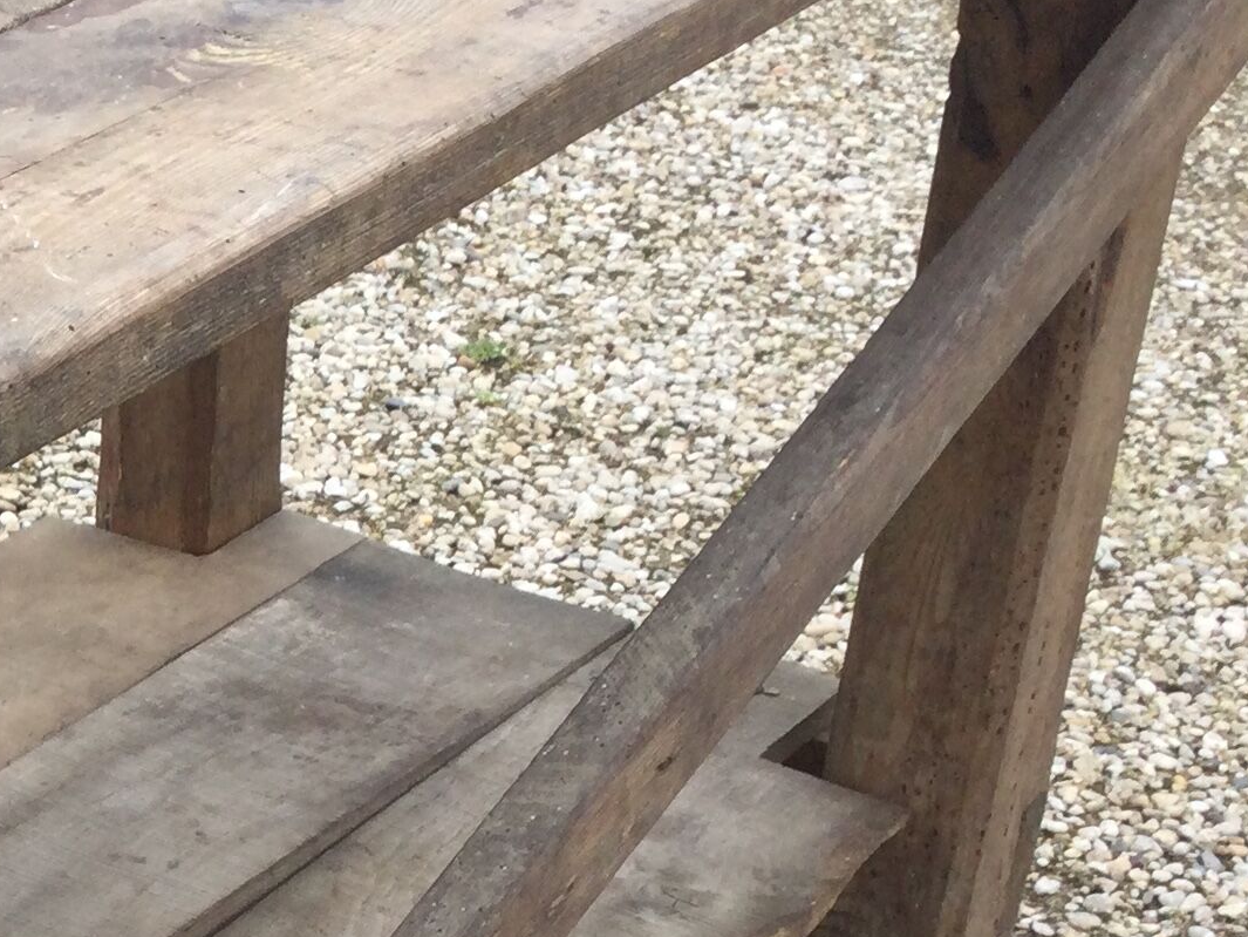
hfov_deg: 19.3
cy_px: 1091
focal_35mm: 95
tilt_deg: -38.2
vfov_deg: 15.1
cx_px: -313
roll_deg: -0.4
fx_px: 3425
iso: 25
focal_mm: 3.3
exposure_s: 1/303
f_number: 2.4
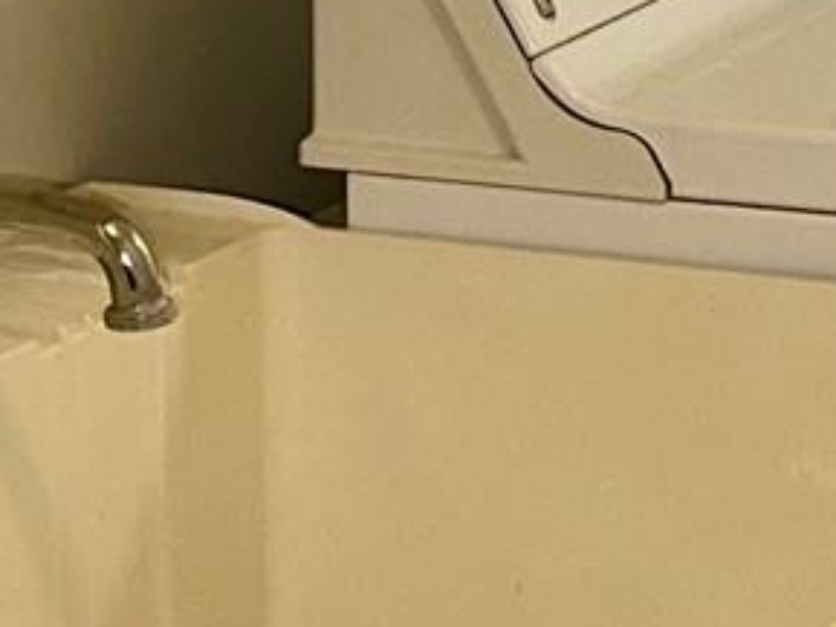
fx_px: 4107
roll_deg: -3.4
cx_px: 1710
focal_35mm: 170
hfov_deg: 10.6
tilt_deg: -10.3
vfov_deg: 8.6
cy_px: -173
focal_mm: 6.86
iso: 64
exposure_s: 1/33
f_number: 1.78
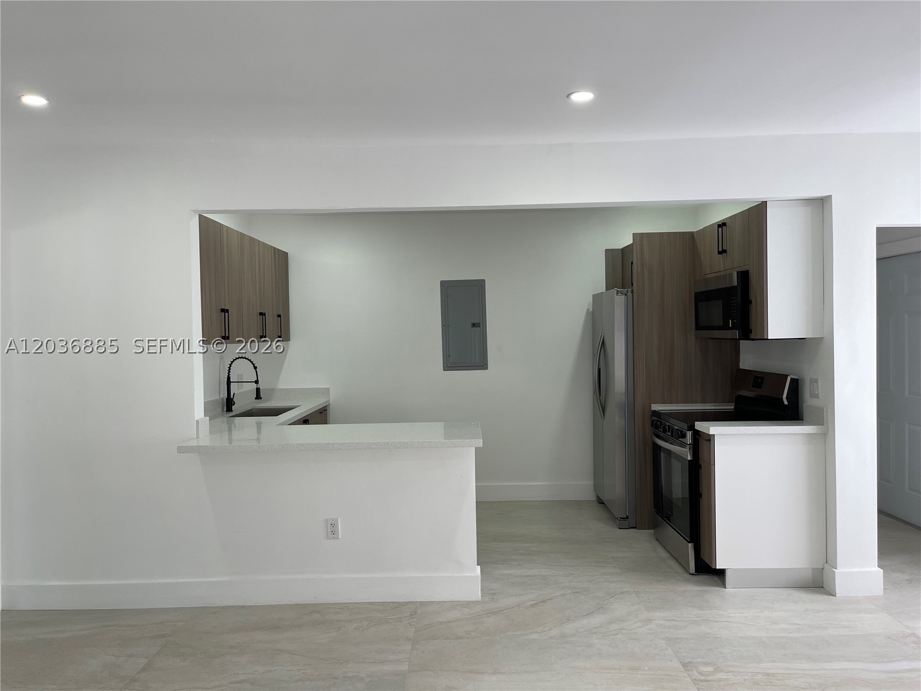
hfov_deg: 67.3
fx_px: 692
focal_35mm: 26
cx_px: 460
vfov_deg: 53.1
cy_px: 346
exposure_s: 1/120
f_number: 1.6
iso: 50
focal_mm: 5.1
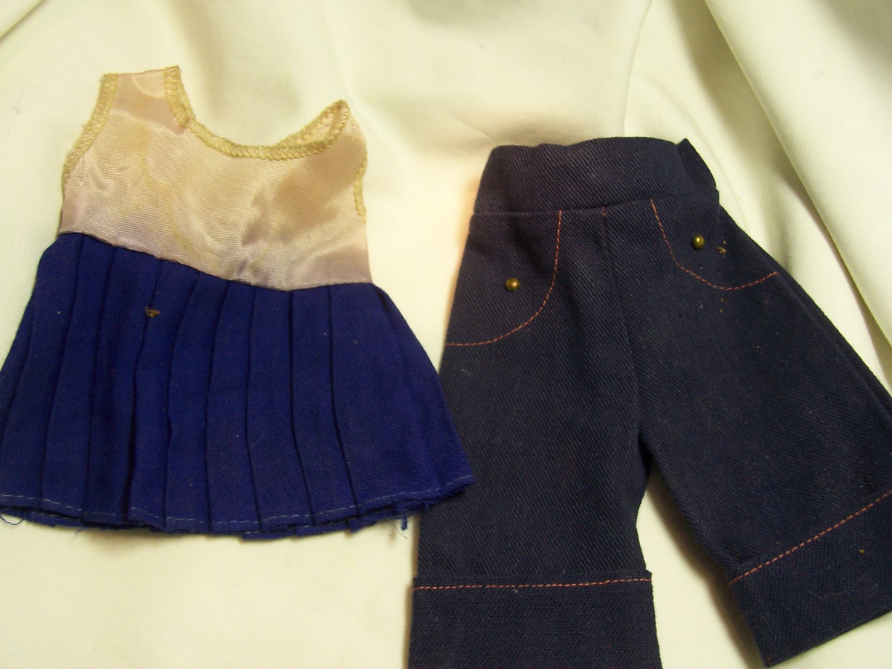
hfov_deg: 50.1
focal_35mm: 37
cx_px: 446
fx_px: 953
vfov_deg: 38.7
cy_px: 334
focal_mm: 5.6
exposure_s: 1/30
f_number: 2.8
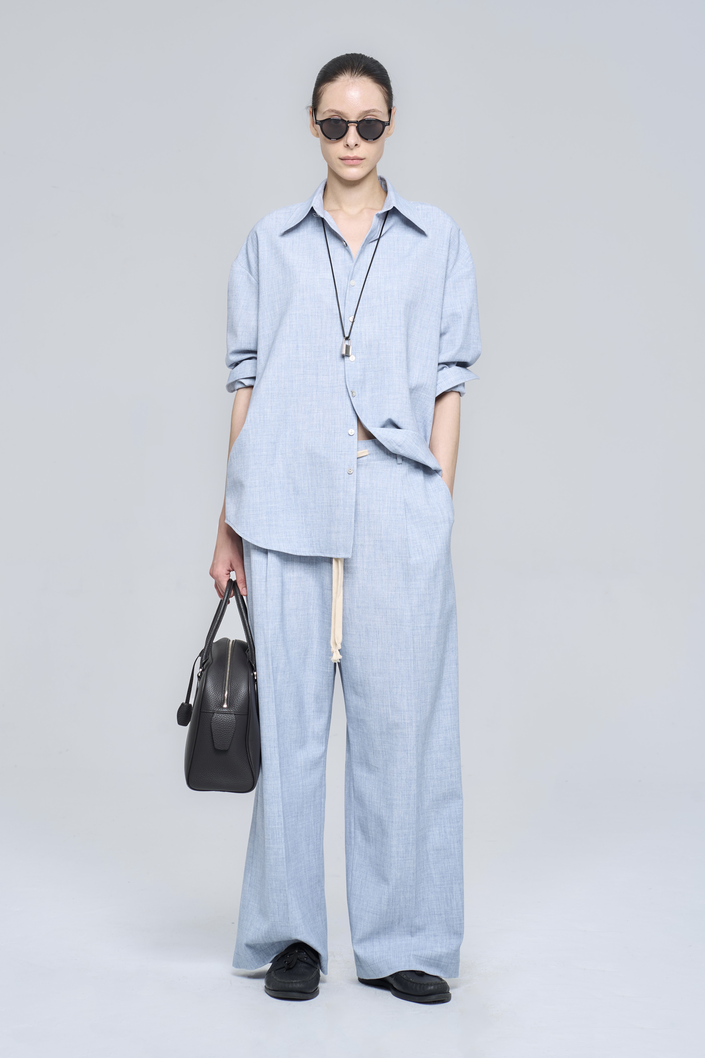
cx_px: 352
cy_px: 529
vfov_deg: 23.9
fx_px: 2497
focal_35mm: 85
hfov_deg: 16.1
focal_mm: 85
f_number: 8
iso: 200
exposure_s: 1/125
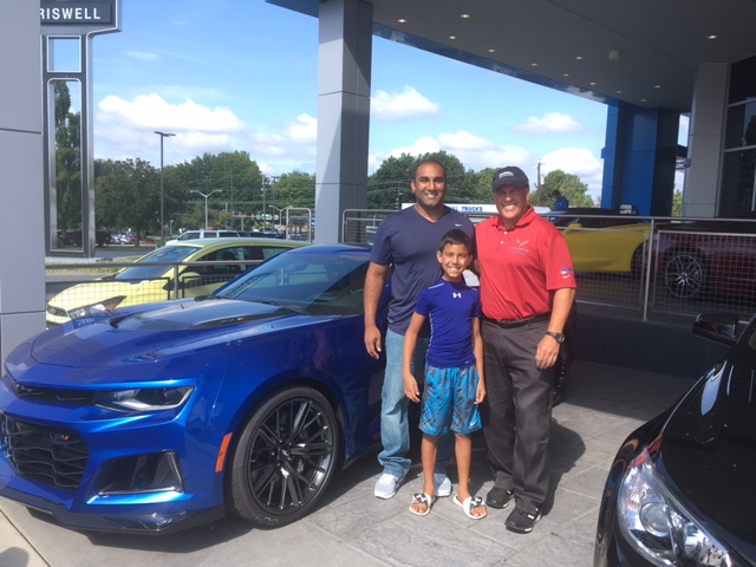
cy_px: 284
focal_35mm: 29
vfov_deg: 48.2
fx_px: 633
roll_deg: -3.7
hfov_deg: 61.7
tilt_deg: -6.2
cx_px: 378
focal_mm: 4.15
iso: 25
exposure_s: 1/541
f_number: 2.2
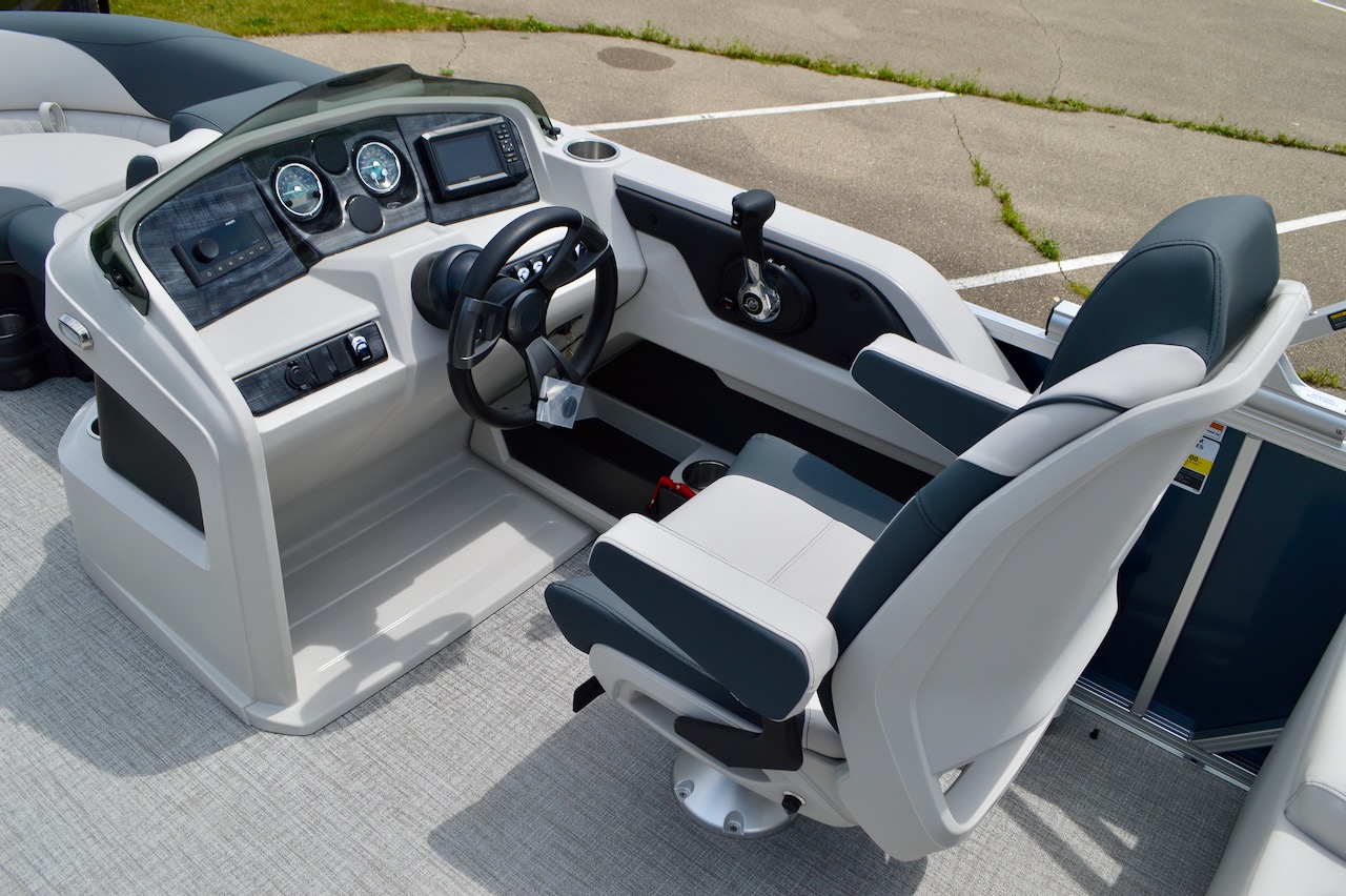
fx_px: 1121
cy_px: 448
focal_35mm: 30
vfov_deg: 43.6
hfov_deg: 62.0
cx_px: 673
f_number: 9
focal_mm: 20
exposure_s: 1/320
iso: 100
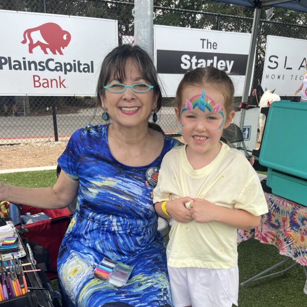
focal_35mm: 34
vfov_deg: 47.1
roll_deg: -0.2
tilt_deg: -22.9
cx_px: 161
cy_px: 221
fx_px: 341
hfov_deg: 48.4
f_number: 1.6
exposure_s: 1/727
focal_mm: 5.1
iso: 50
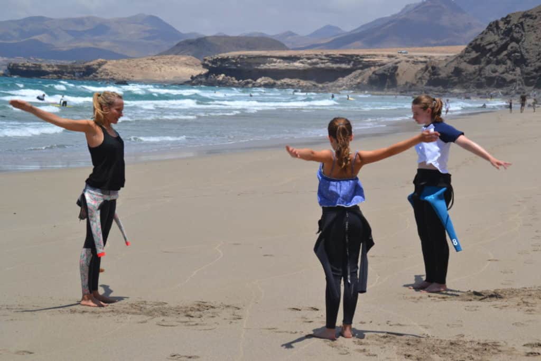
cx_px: 270
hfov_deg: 26.0
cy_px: 180
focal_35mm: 78
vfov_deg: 17.5
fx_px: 1172
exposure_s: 1/320
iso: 100
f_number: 9
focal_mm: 52
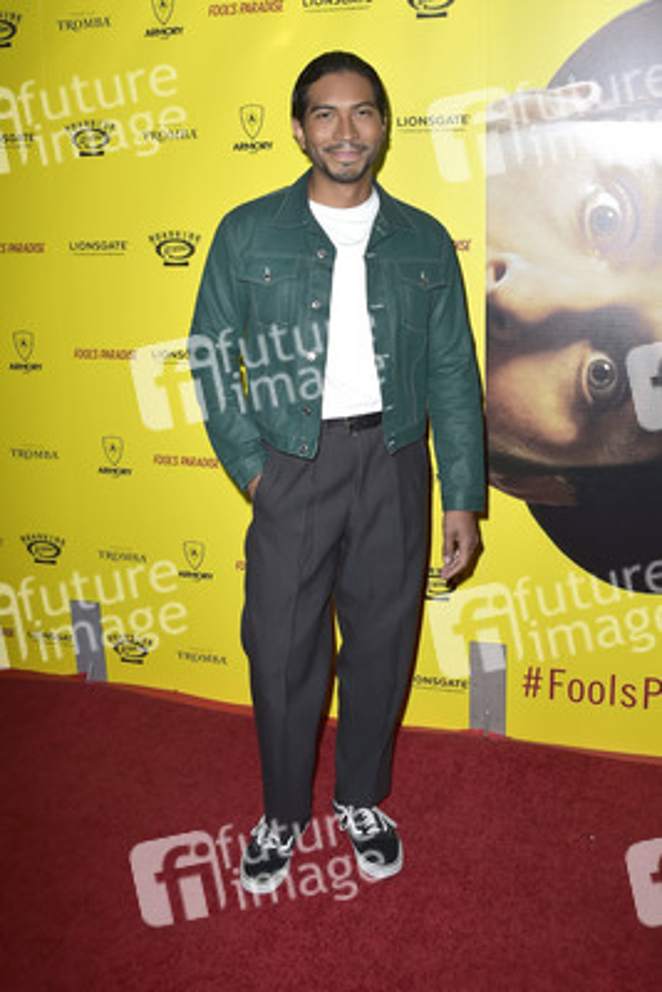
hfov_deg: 41.1
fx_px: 882
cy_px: 496
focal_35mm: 32
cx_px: 331
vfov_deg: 58.7
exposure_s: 1/250
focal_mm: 32
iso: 250
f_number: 6.3
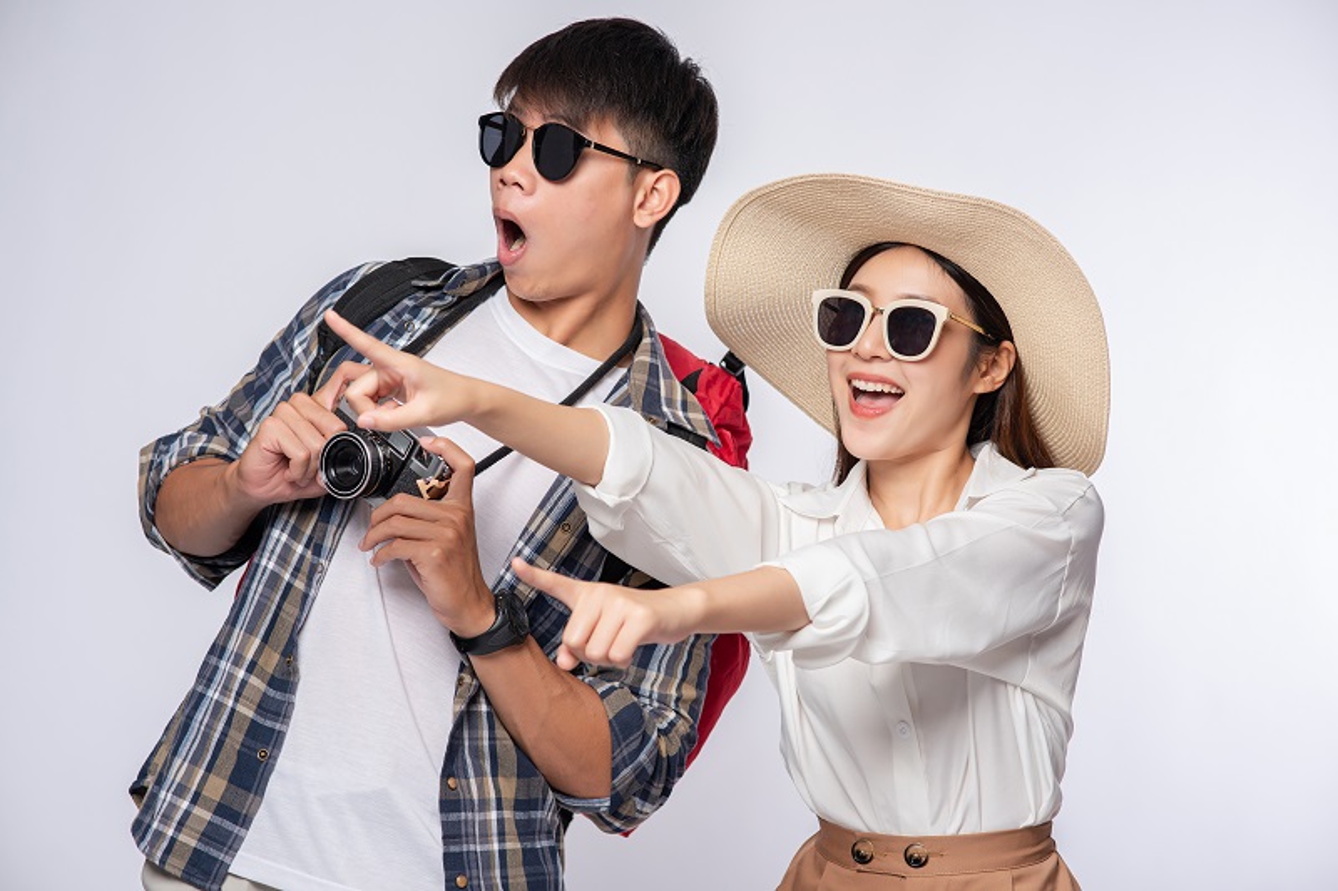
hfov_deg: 23.9
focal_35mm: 85
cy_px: 446
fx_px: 3158
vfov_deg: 16.1
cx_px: 669
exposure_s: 1/200
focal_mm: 85
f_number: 4
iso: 160
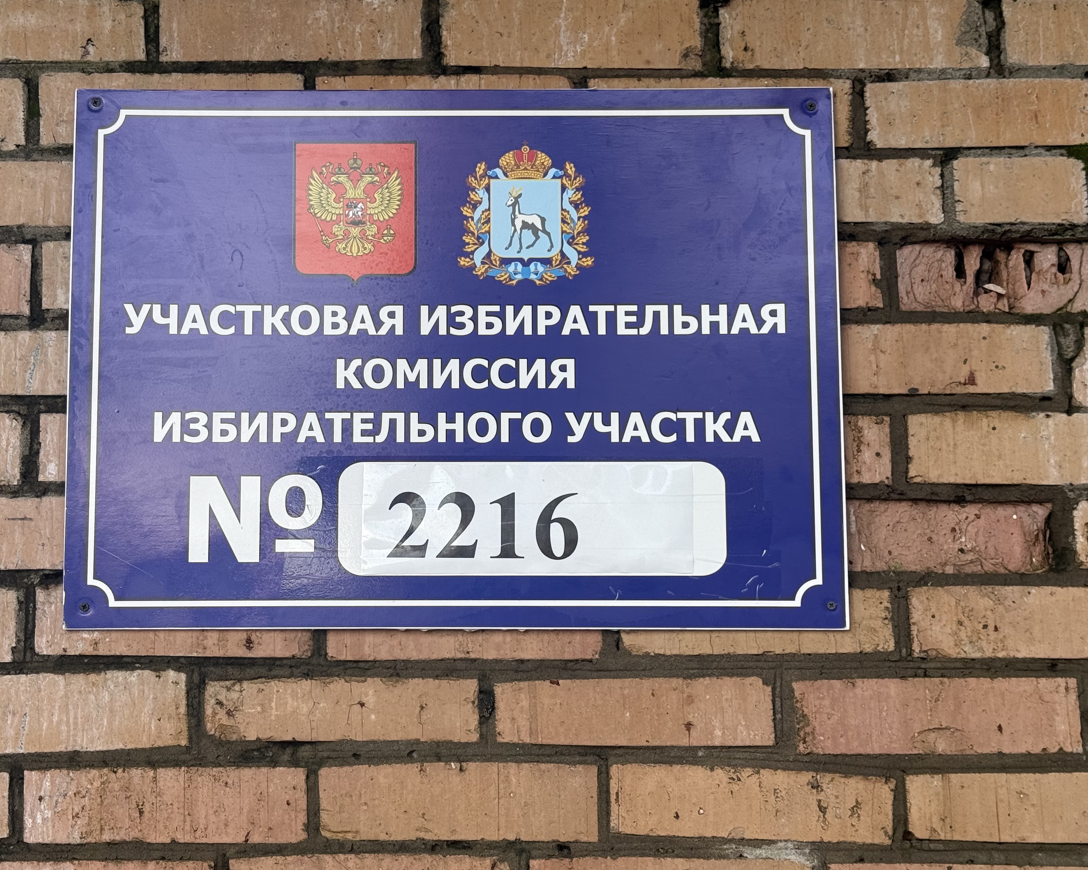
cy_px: 423
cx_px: 467
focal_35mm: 59
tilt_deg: +8.6
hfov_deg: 31.9
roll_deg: -0.4
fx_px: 1900
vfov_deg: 25.8
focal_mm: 6.76
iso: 64
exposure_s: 1/315
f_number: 1.78
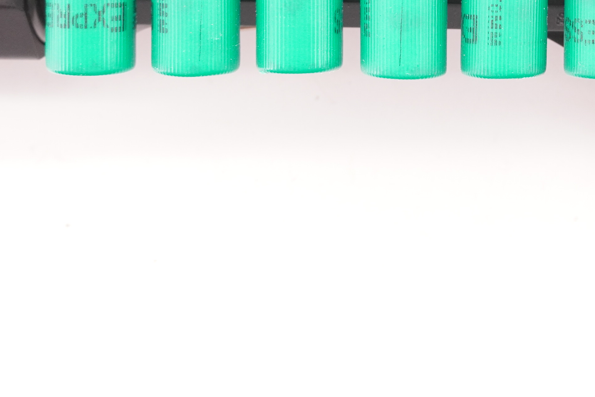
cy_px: -28
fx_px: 1753
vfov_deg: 12.7
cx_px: 581
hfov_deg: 18.8
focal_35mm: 106
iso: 1250
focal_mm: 32
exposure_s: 1/125
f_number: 5.6
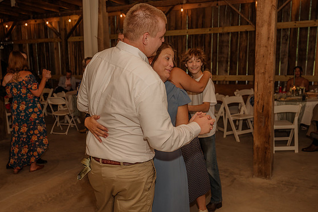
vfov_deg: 34.2
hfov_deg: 49.5
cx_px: 145
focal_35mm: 39
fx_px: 344
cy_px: 114
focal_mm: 33.5
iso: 320
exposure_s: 1/200
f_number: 4
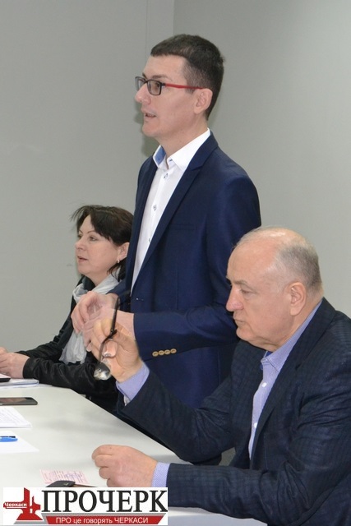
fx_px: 745
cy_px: 263
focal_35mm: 51
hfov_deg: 26.5
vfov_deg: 38.9
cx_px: 176
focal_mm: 34
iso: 2000
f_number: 5
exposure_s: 1/60
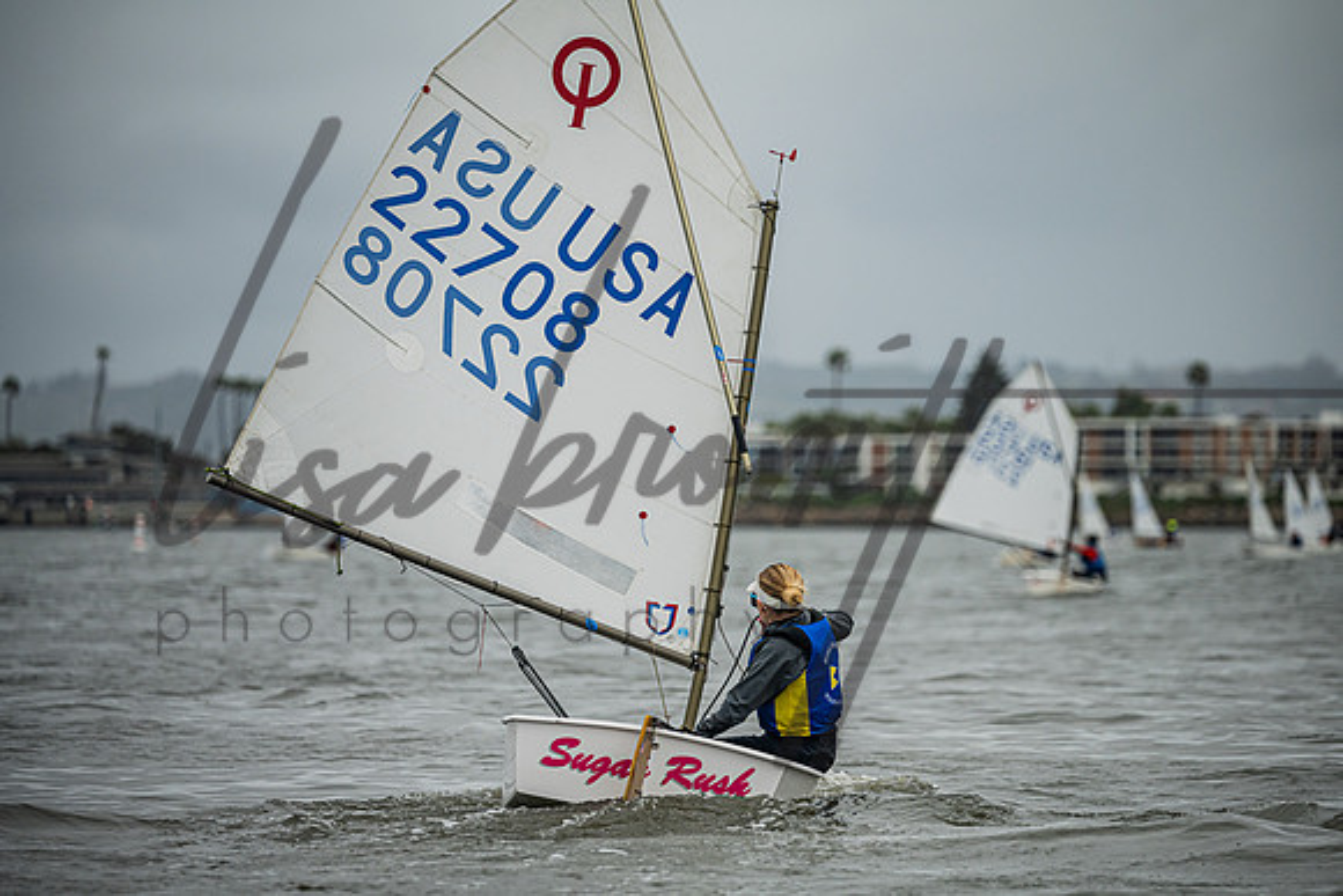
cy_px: 448
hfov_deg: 7.2
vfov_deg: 4.8
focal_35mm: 287
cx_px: 680
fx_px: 10692
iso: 320
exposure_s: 1/3200
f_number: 5.3
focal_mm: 280
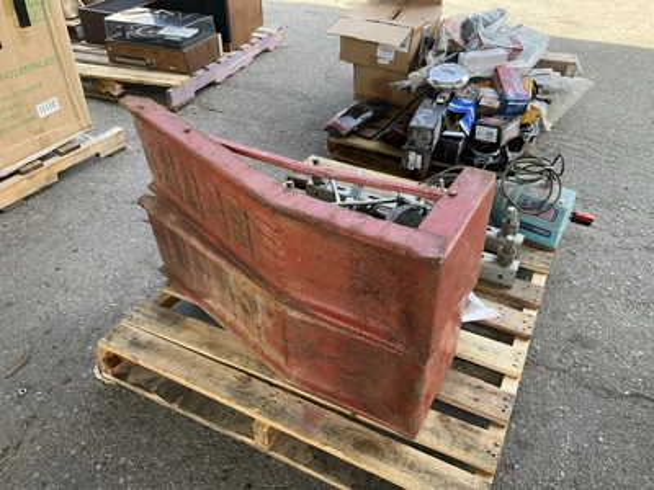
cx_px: 327
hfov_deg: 61.7
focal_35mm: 29
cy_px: 245
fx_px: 548
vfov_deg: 48.2
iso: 20
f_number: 1.8
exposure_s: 1/122
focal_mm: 3
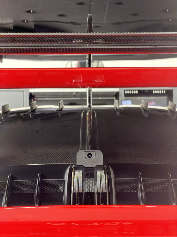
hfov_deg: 14.8
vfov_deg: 19.6
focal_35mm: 100
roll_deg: +0.3
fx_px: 682
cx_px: 88
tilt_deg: +4.6
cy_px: 118
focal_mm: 16.89
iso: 640
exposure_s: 1/60
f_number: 2.8
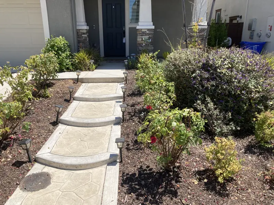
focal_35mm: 28
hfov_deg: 63.4
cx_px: 137
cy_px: 102
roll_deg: +0.4
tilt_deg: -17.8
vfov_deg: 49.7
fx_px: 222
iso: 20
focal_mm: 3.99
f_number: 1.8
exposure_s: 1/2088
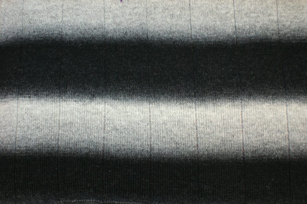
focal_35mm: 42
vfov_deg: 31.8
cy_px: 102
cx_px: 154
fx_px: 358
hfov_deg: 46.5
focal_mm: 28
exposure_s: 1/60
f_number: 5.6
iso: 400
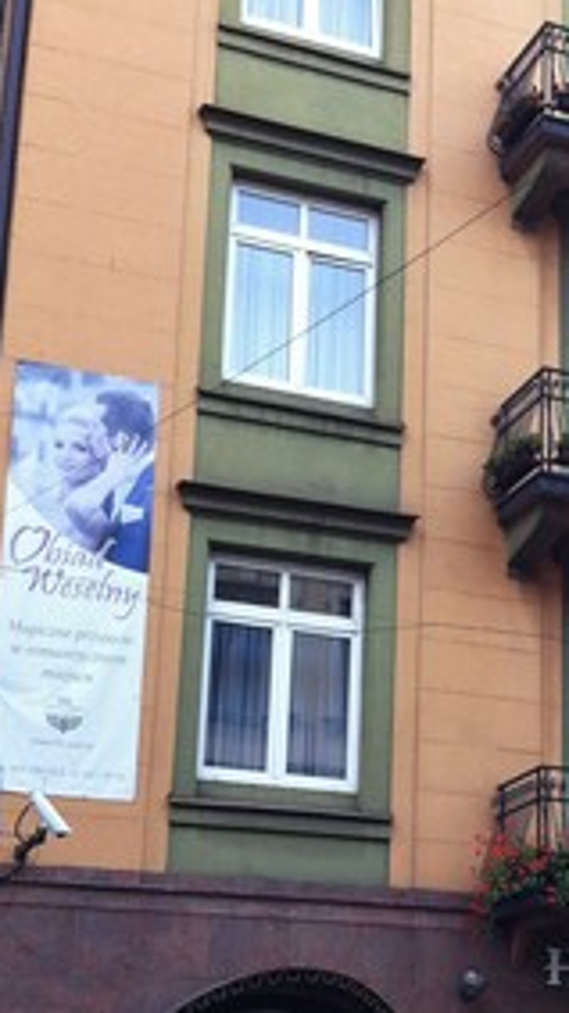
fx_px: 1987
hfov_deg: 16.0
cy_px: 630
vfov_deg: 28.5
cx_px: 544
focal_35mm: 74
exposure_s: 1/120
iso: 100
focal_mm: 3.85
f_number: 2.8
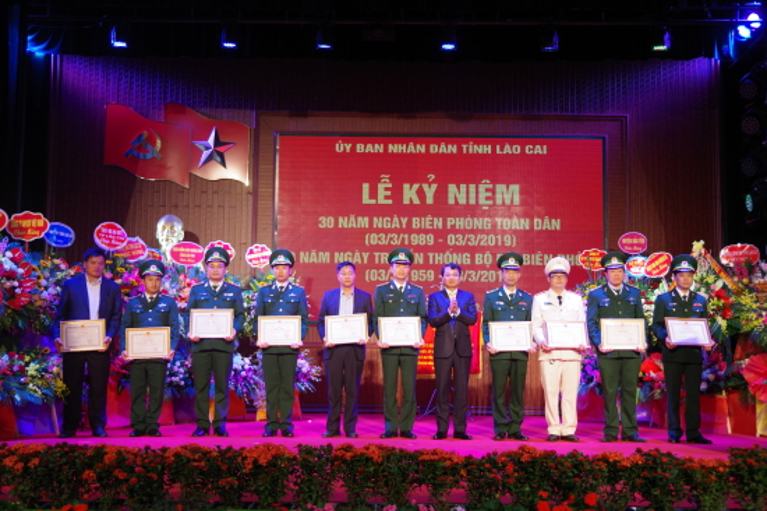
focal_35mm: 42
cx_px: 384
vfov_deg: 31.9
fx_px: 894
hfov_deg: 46.4
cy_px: 256
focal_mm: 28
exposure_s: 1/60
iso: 800
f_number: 4
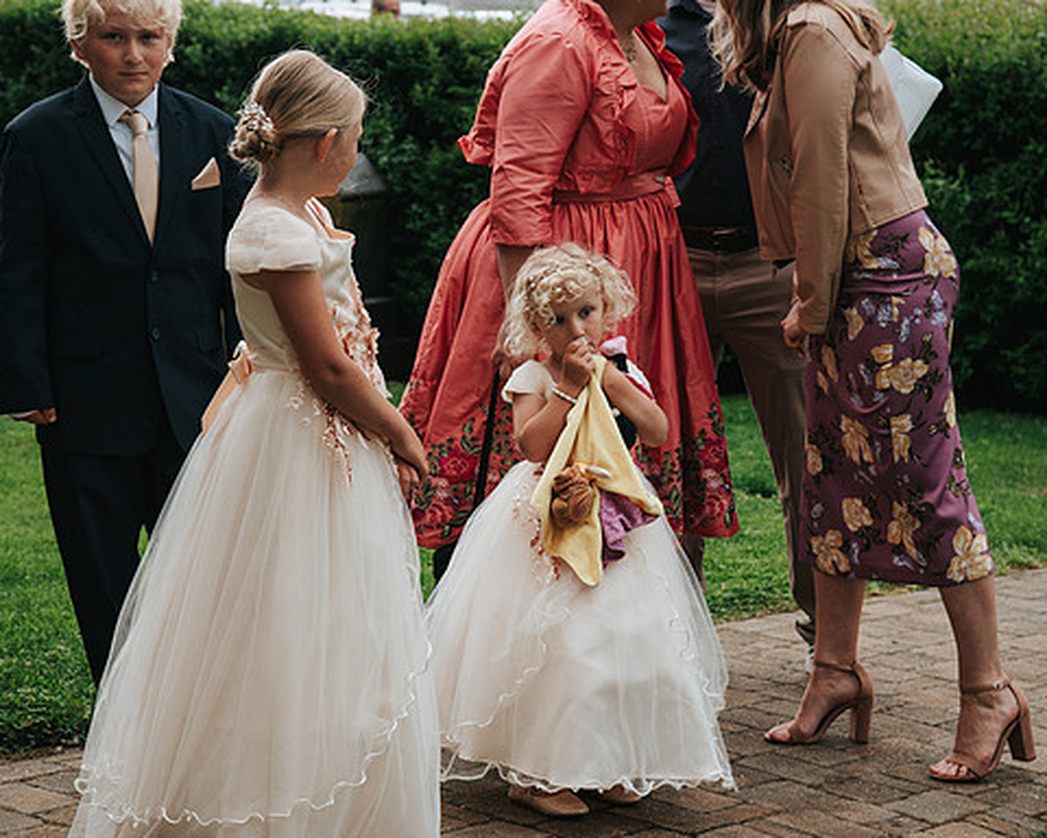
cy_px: 420
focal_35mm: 93
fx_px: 2882
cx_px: 513
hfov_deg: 20.6
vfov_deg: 16.5
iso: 220
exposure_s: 1/125
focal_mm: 82
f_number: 5.6
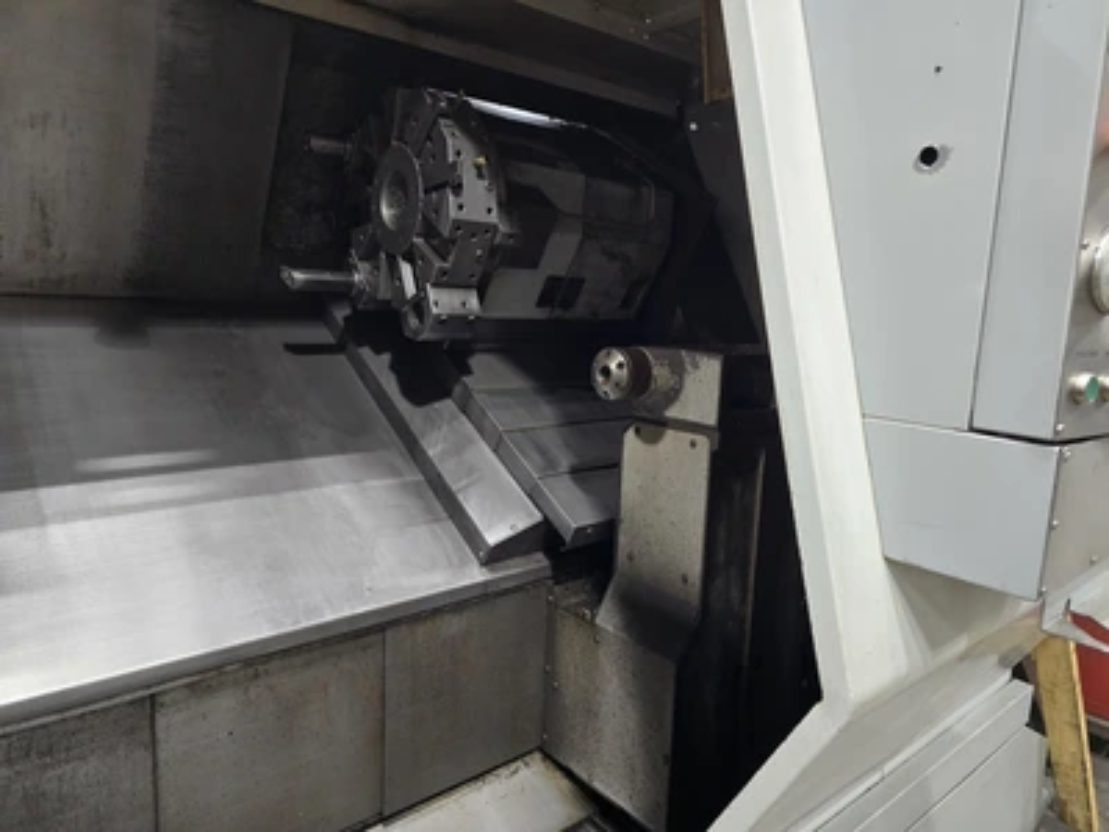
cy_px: 416
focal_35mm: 23
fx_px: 737
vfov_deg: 58.9
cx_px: 554
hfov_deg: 73.9
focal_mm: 6.3
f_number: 1.7
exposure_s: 1/120
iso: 640
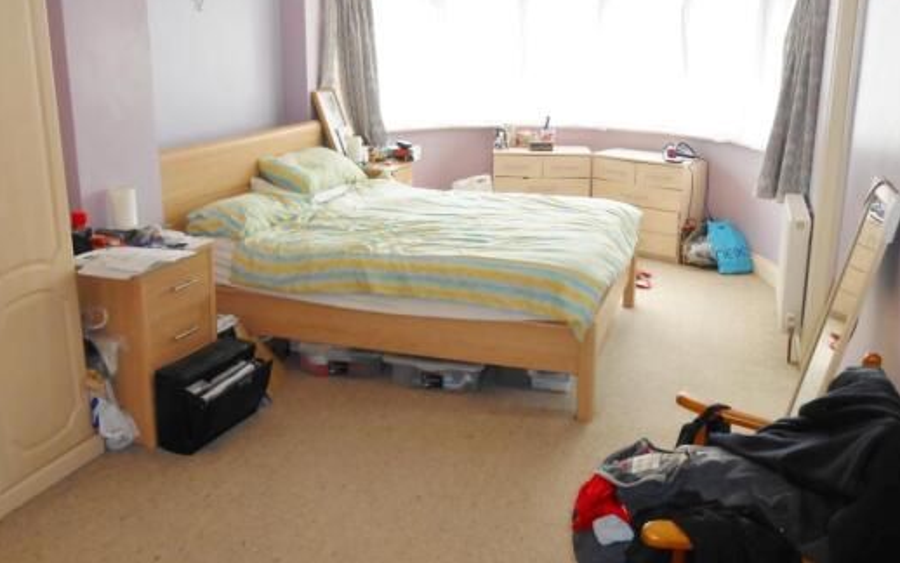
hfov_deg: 61.2
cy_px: 222
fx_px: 761
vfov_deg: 40.4
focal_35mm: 31
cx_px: 473
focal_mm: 4.6
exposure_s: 1/40
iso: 80
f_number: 3.5
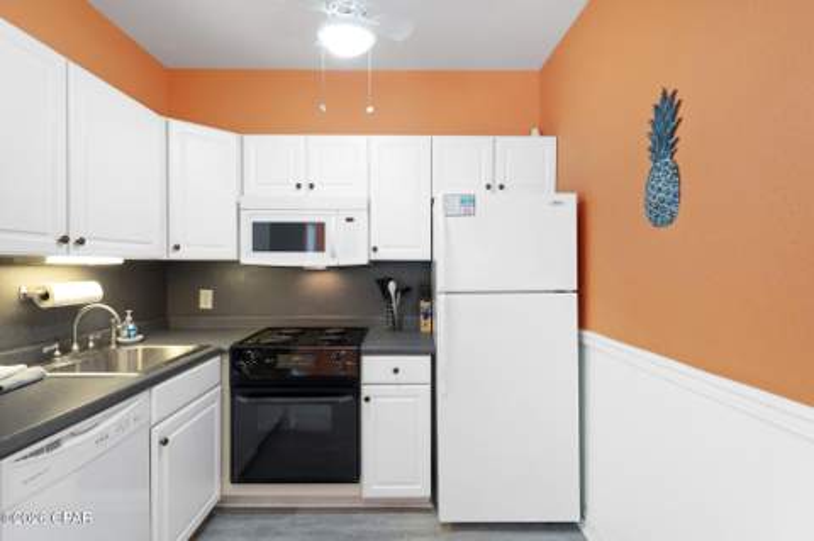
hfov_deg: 90.4
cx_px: 407
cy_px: 270
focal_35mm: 18
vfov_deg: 67.6
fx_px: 404
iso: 400
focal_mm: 17.9
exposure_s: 1.6
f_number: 8
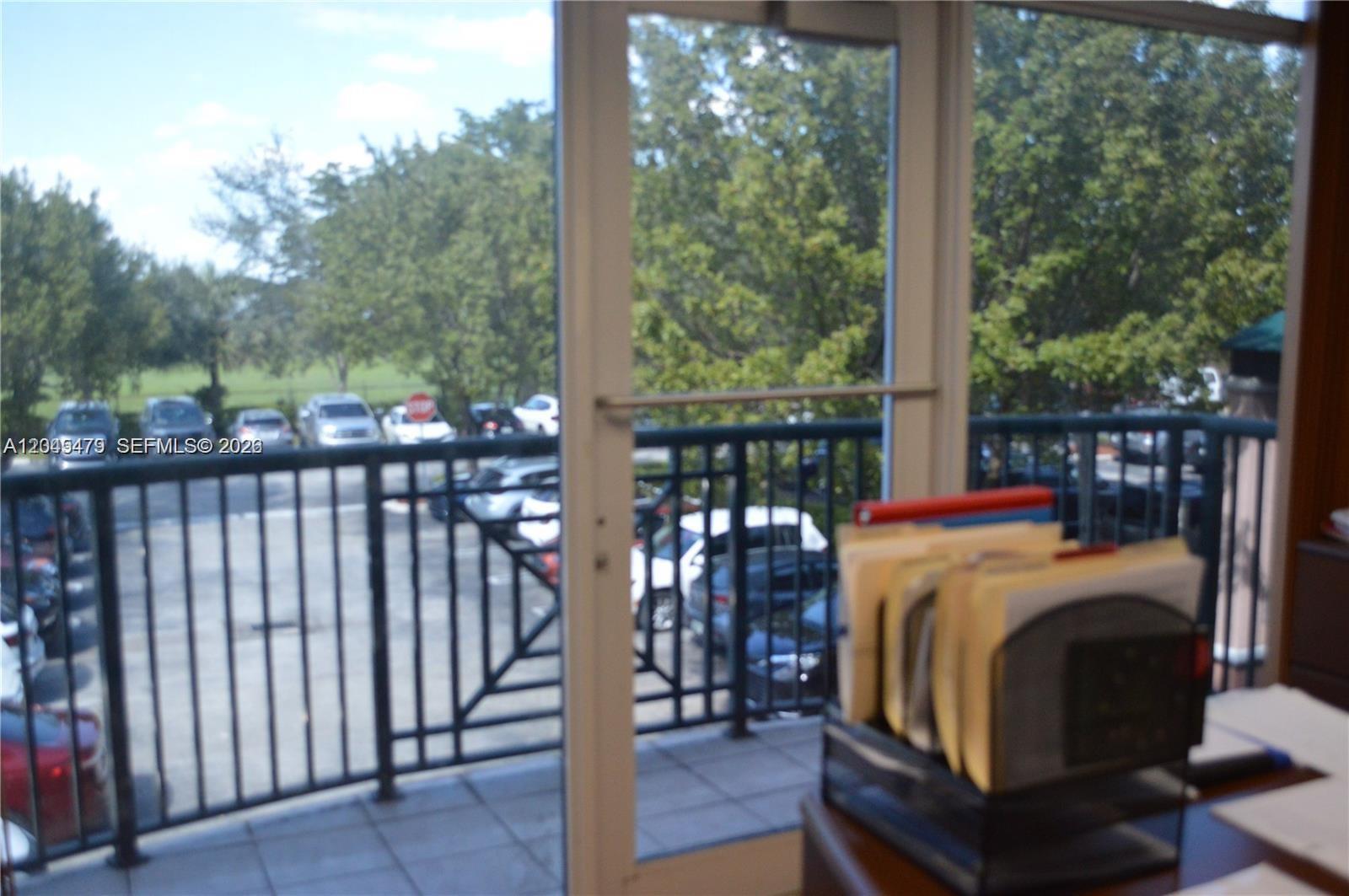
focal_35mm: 33
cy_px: 448
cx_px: 674
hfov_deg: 57.3
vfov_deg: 39.9
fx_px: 1235
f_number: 3.8
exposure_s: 1/500
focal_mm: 22
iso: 1400
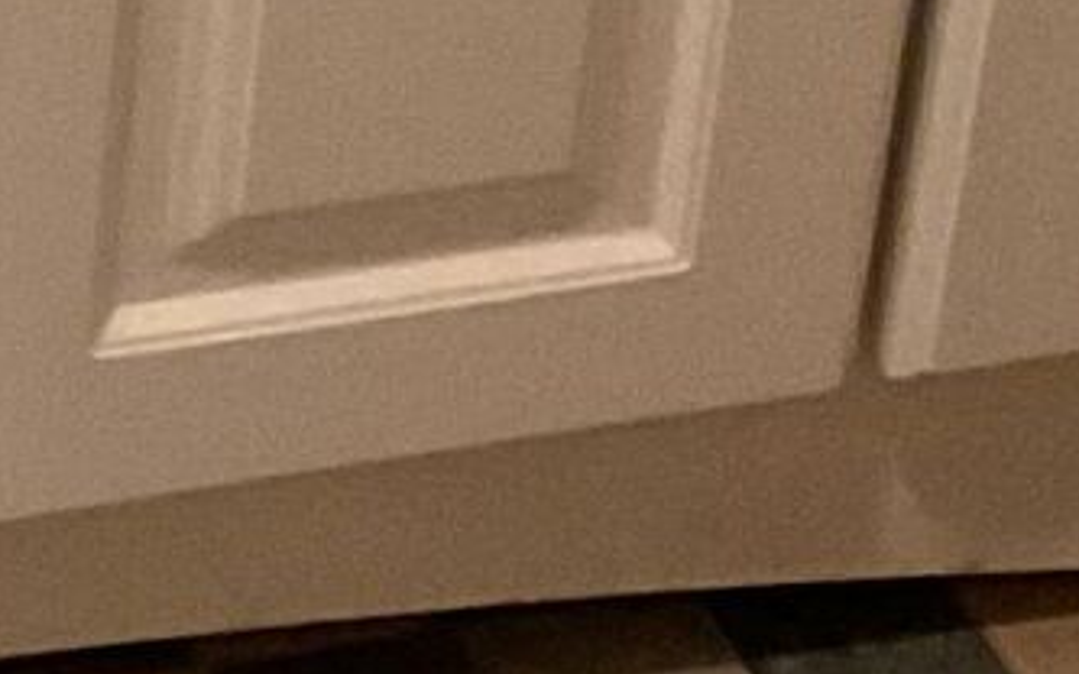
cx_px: -1021
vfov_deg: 5.7
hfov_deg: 9.3
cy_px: -1542
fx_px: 6262
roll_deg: -1.3
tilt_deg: -24.7
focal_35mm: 213
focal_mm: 3
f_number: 1.8
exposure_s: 1/33
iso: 200
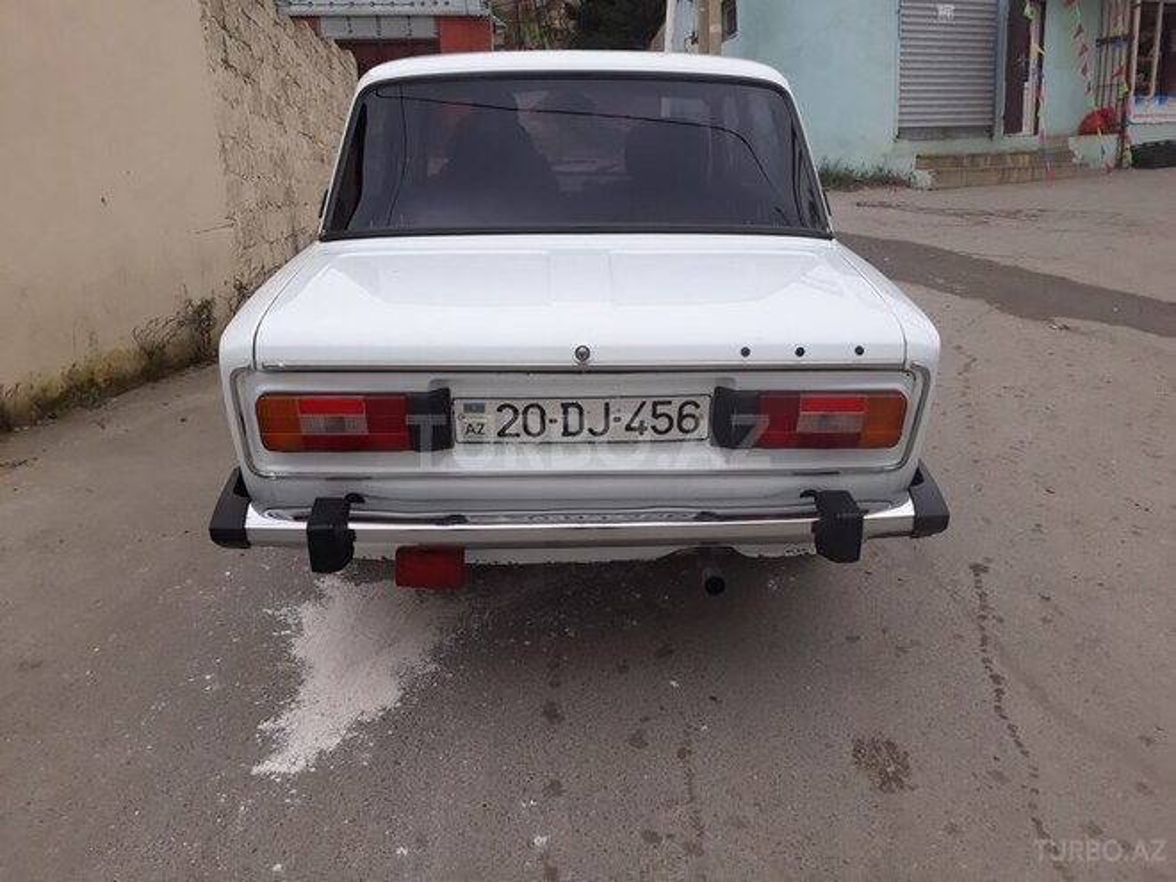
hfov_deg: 65.3
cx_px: 588
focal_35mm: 27
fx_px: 917
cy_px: 441
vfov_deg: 51.4
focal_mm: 3.71
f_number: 1.7
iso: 40
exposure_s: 1/241
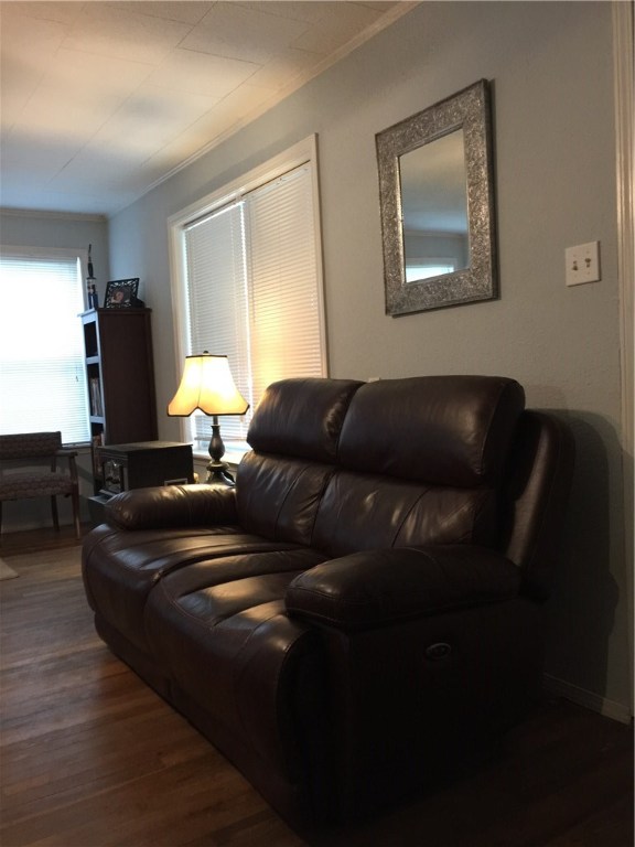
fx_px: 709
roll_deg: +2.3
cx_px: 318
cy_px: 424
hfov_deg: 48.2
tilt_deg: -2.4
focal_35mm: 29
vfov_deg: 61.7
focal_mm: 4.15
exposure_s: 1/10
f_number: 2.2
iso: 125
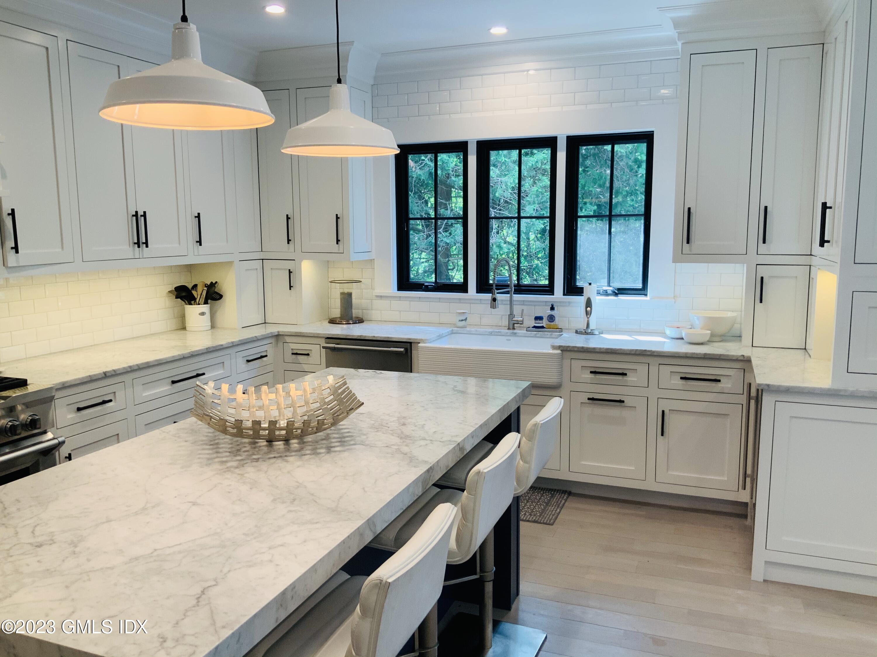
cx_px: 438
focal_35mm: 29
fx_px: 735
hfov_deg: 61.7
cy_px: 328
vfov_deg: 48.2
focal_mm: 3
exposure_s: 1/60
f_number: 1.8
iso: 40
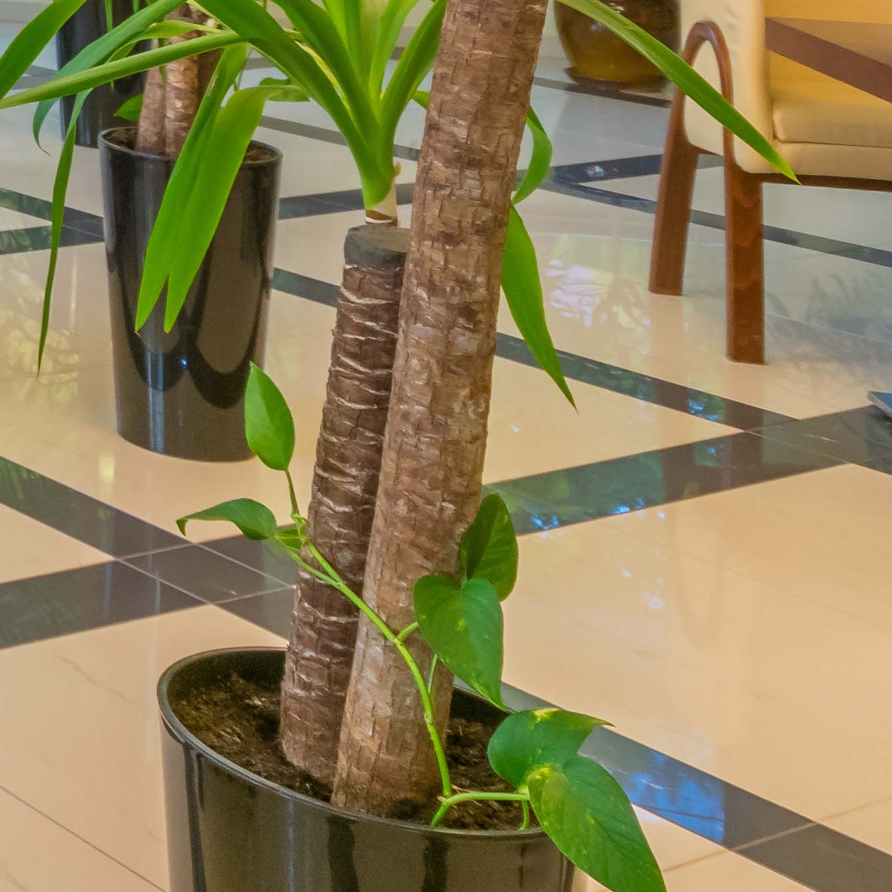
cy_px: -254
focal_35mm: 69
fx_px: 2012
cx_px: -973
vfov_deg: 22.5
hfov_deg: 17.0
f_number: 10
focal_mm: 12
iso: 250
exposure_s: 1/5
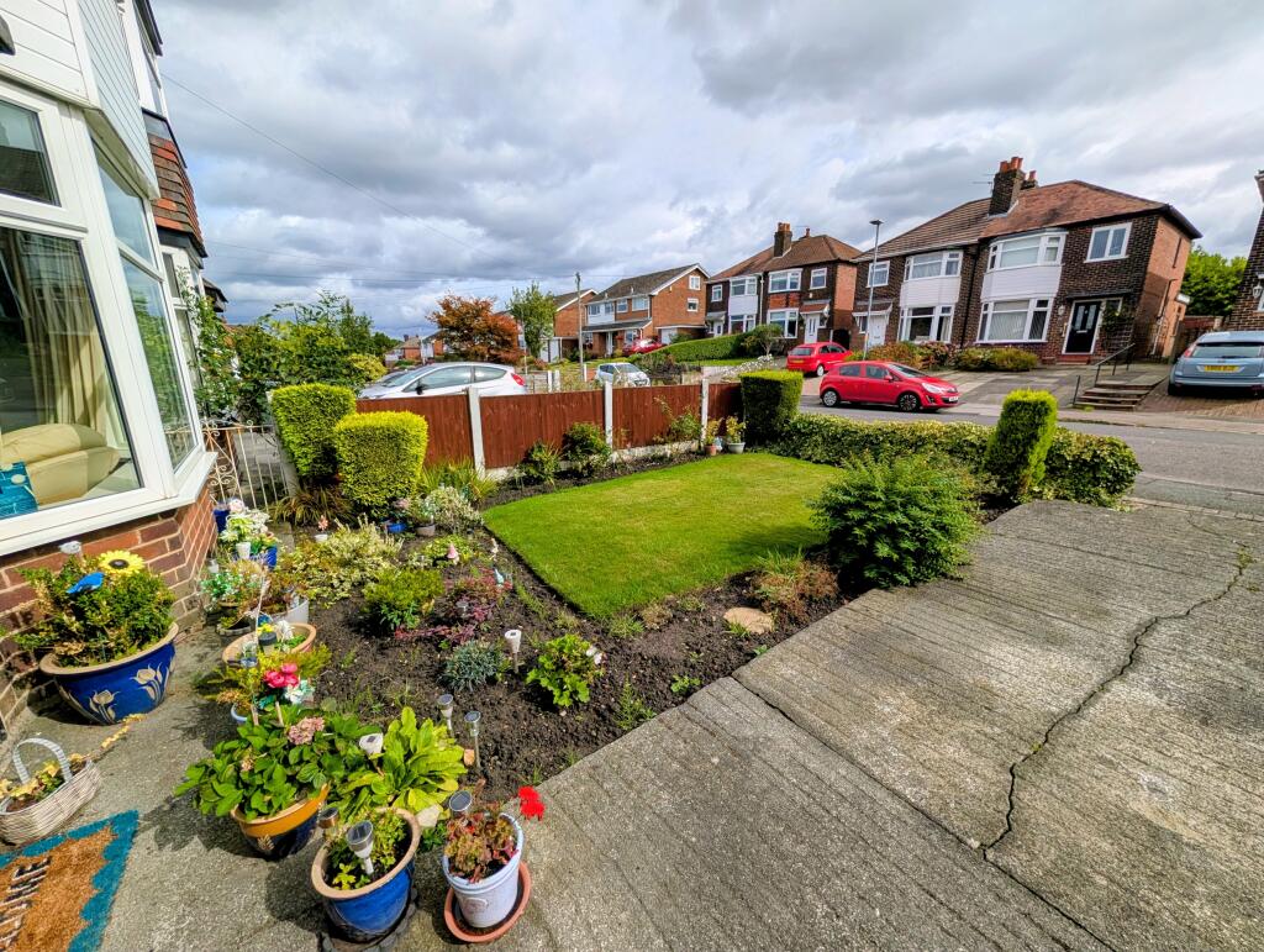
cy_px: 476
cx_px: 632
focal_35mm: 12
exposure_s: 1/4184
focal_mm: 2.02
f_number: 1.7
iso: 52
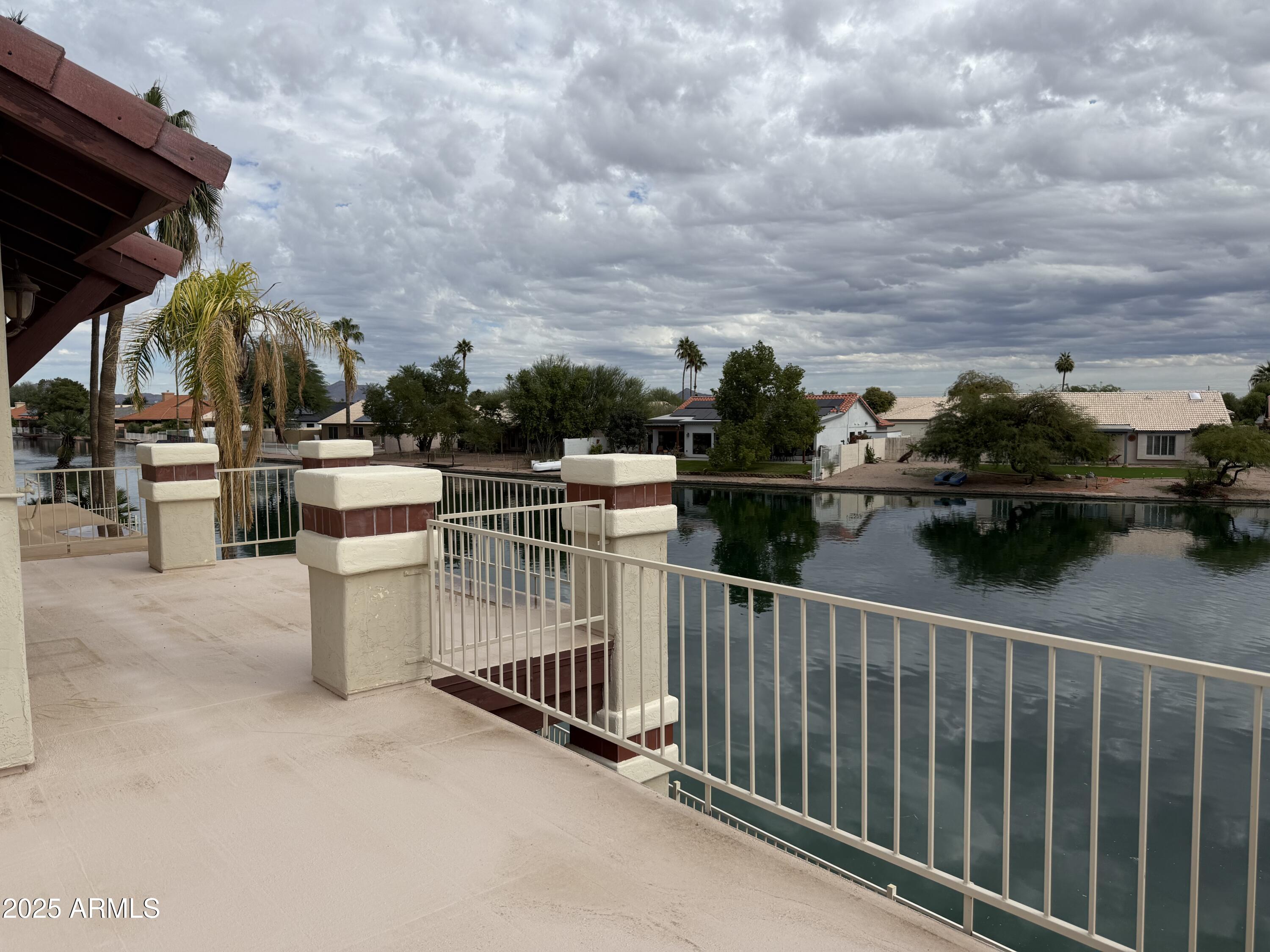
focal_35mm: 24
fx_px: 881
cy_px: 476
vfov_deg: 56.8
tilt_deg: -4.6
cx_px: 635
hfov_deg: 71.6
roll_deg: +0.3
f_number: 1.78
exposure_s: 1/6711
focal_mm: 6.76
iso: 80
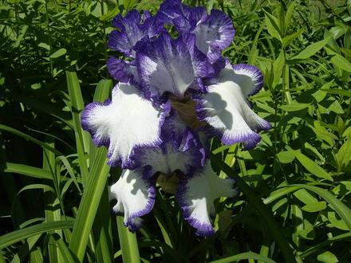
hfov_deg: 51.4
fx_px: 365
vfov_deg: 39.7
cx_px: 176
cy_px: 132
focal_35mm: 36
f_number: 4.7
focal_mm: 6
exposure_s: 1/954
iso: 100
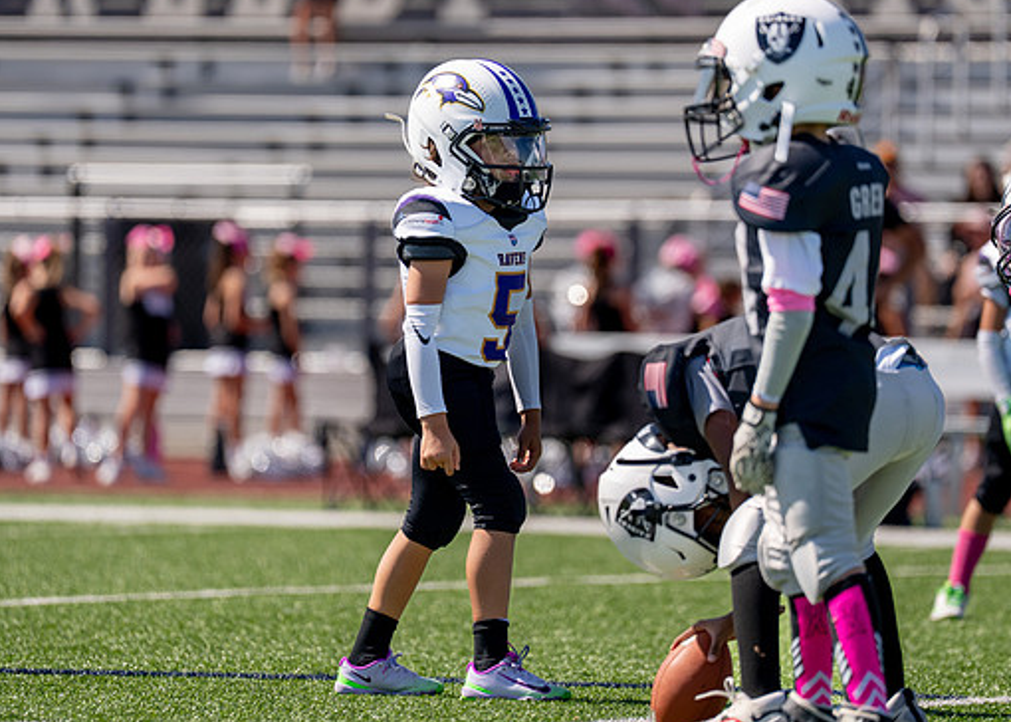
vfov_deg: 4.9
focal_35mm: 294
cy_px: 321
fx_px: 8439
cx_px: 520
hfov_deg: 6.9
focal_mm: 200
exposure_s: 1/4000
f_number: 2.8
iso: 200
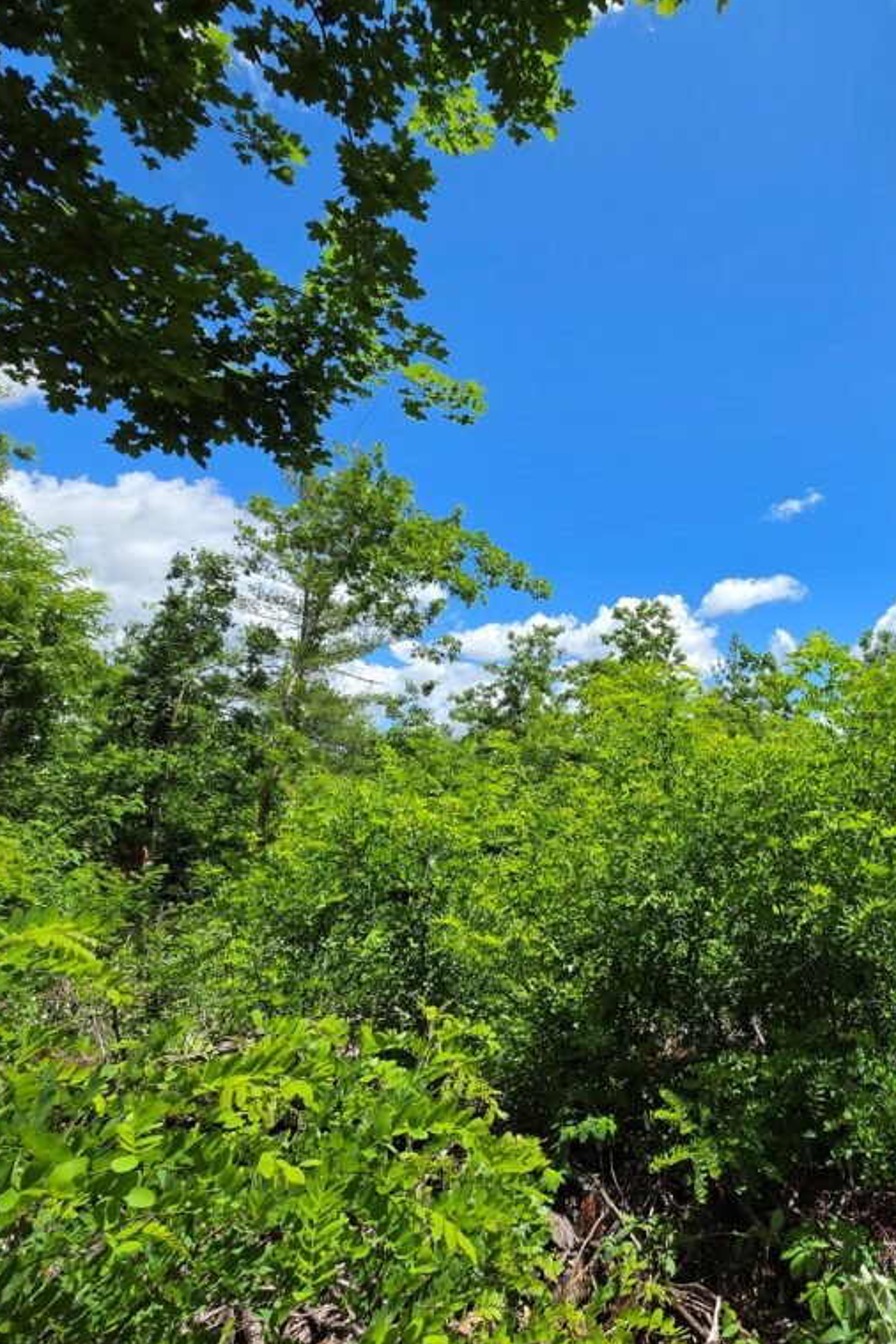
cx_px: 640
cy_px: 652
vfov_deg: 86.9
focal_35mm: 19
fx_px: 709
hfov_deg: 61.9
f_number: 1.9
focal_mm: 2.2
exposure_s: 1/1799
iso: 32
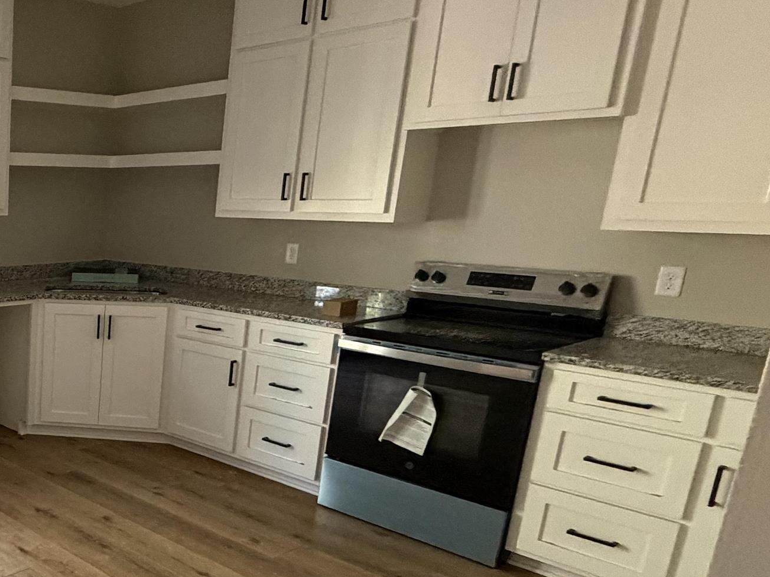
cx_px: -57
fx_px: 734
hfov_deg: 44.0
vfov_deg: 42.5
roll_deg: +0.6
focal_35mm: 33
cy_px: 376
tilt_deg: -13.0
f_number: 2.2
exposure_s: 1/60
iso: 640
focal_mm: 2.22
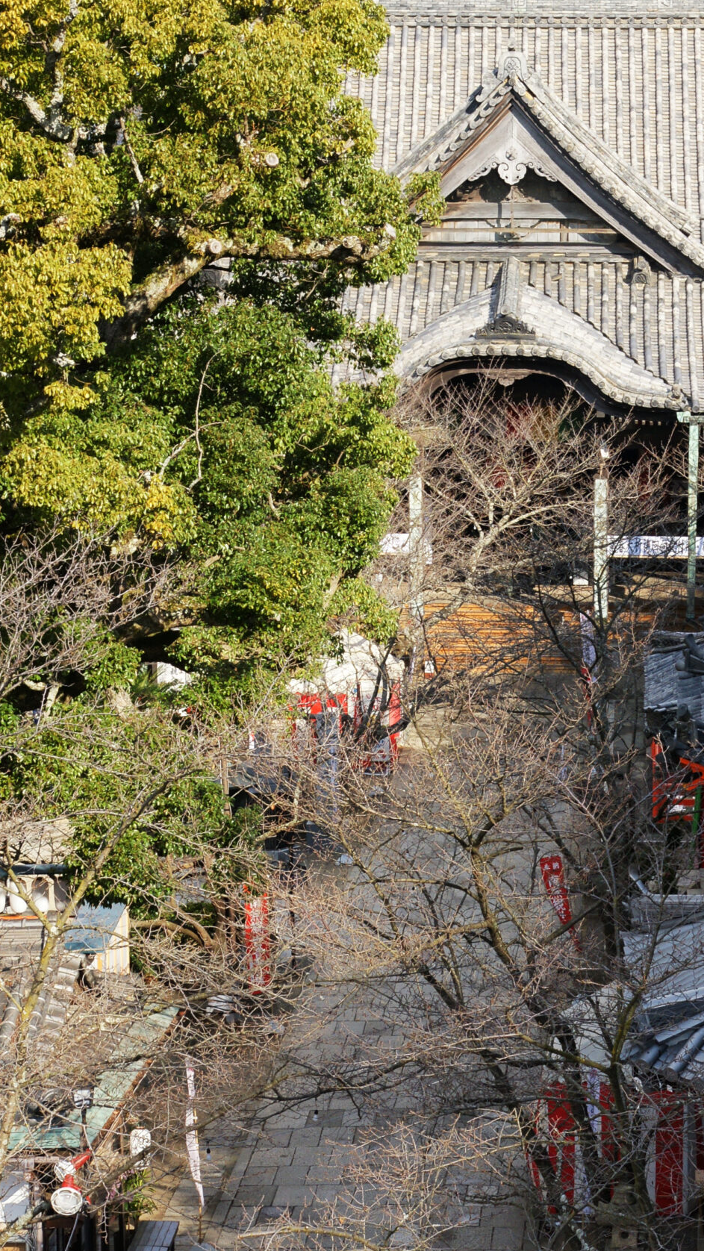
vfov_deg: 22.2
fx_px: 3185
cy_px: 694
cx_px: 572
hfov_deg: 12.6
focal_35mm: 96
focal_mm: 40
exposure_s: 1/80
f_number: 9
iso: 200
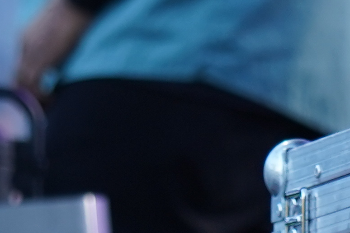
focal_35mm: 814
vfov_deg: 1.7
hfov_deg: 2.5
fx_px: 7913
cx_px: -151
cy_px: -349
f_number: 4
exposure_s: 1/160
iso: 320
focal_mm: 105
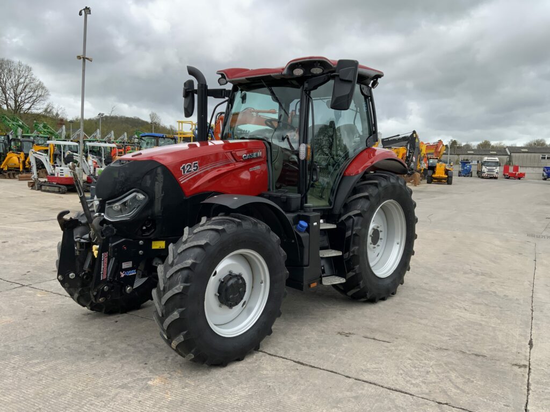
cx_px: 275
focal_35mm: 29
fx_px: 461
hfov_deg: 61.7
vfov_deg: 48.2
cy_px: 206
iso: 16
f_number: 1.8
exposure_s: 1/978
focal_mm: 3
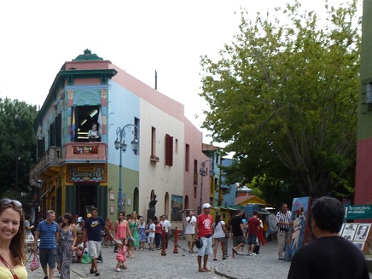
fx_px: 591
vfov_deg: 25.3
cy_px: 279
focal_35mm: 55
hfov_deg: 34.0
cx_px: 79
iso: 100
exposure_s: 1/250
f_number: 4
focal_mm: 4.3
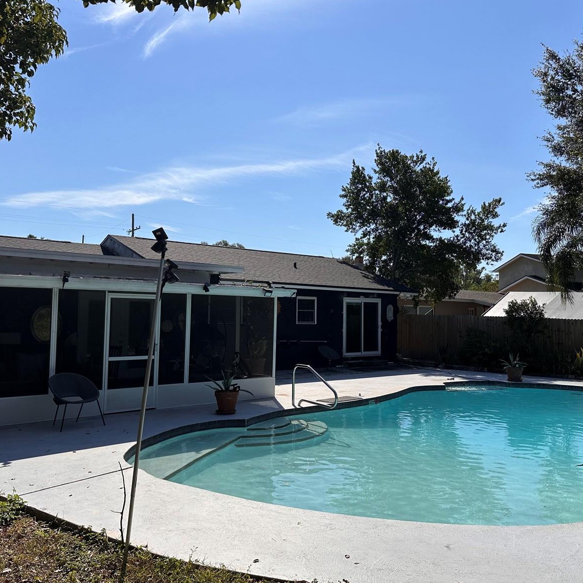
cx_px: 315
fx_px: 553
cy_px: 286
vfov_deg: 55.6
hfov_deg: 55.6
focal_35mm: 29
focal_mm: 6.86
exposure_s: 1/8929
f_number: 1.78
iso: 80
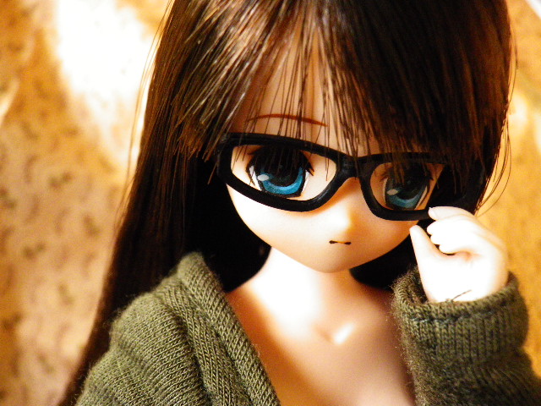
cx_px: 270
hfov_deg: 45.8
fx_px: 641
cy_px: 203
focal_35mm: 41
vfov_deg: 35.1
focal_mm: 7.3
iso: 500
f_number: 3.9
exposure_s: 1/50
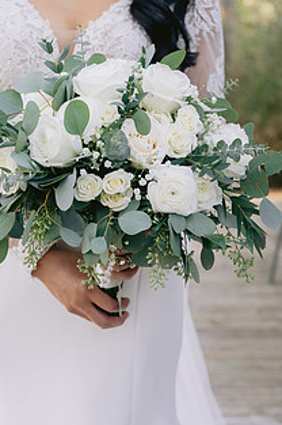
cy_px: 162
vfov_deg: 28.0
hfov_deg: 18.8
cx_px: 92
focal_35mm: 72
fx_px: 848
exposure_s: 1/200
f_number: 4
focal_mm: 50
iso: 400
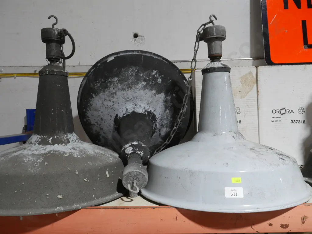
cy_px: 117
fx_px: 252
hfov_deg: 63.4
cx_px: 156
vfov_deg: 49.7
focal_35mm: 28
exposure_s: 1/60
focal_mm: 14
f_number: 7.1
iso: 2000
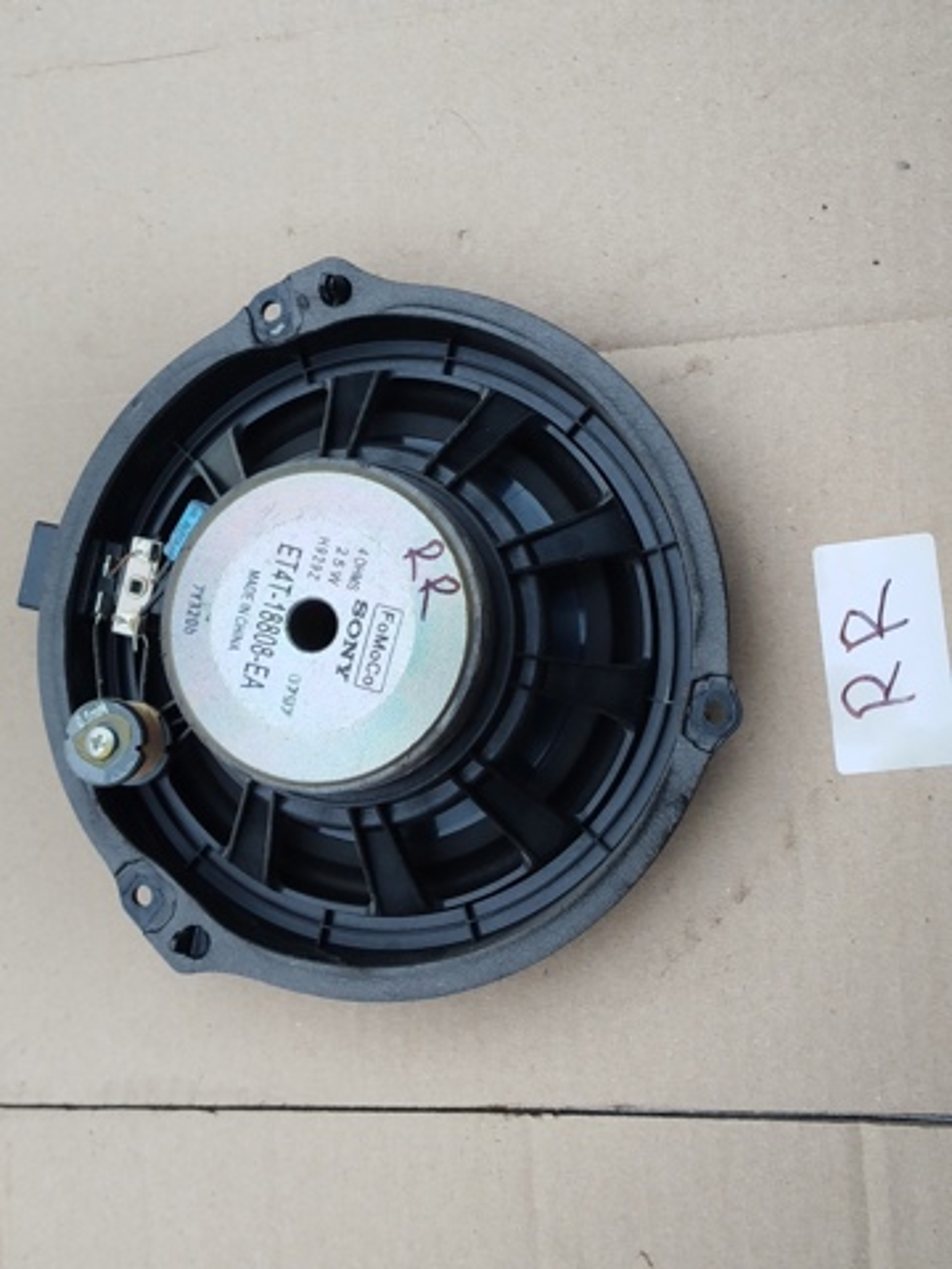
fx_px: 1760
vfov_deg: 39.7
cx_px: 476
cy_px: 634
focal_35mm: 48
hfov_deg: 30.3
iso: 100
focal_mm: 5.31
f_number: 1.7
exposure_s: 1/33
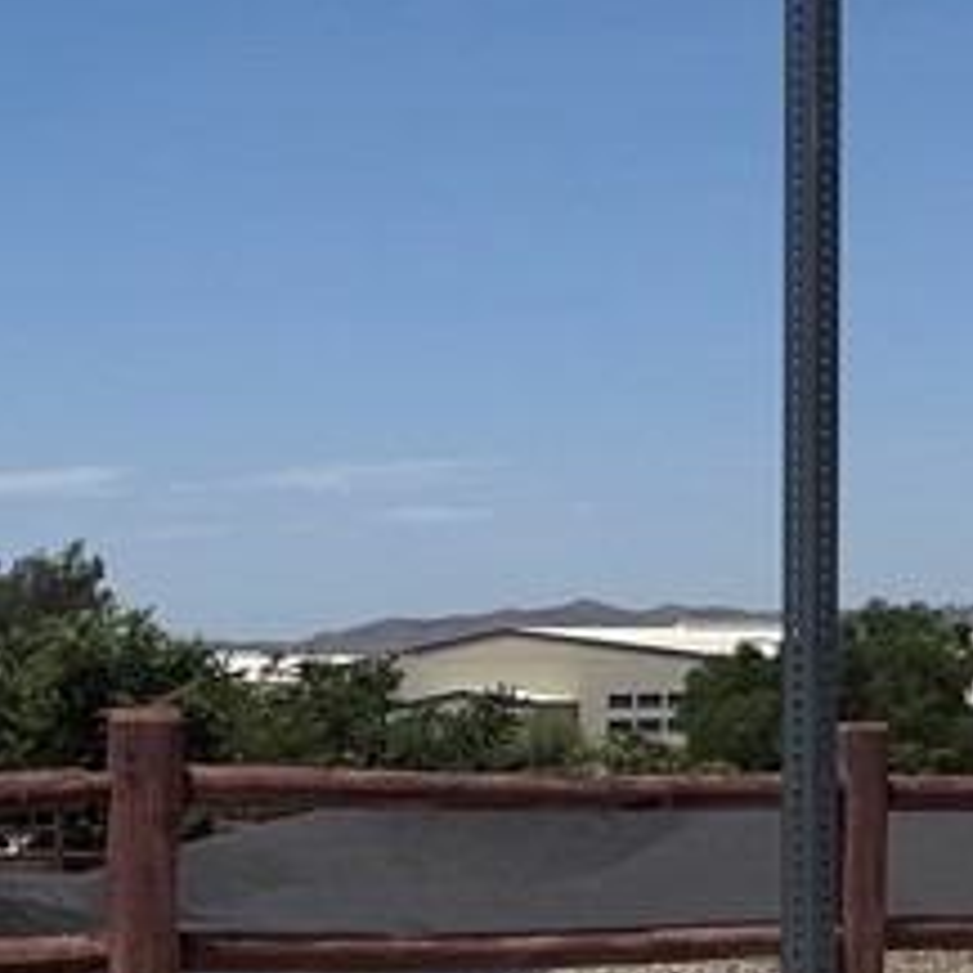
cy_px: 969
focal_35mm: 100
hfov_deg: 14.3
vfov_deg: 17.0
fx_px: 3180
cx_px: -1013
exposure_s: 1/8130
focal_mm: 6.76
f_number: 1.78
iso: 80
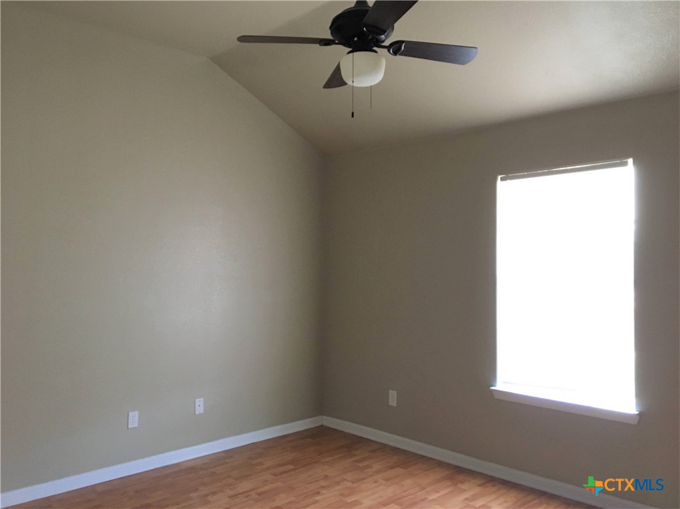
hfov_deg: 61.7
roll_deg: +0.0
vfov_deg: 48.2
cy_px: 254
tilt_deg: +1.0
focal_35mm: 29
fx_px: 569
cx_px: 340
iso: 200
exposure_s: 1/20
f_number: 2.2
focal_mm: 4.15
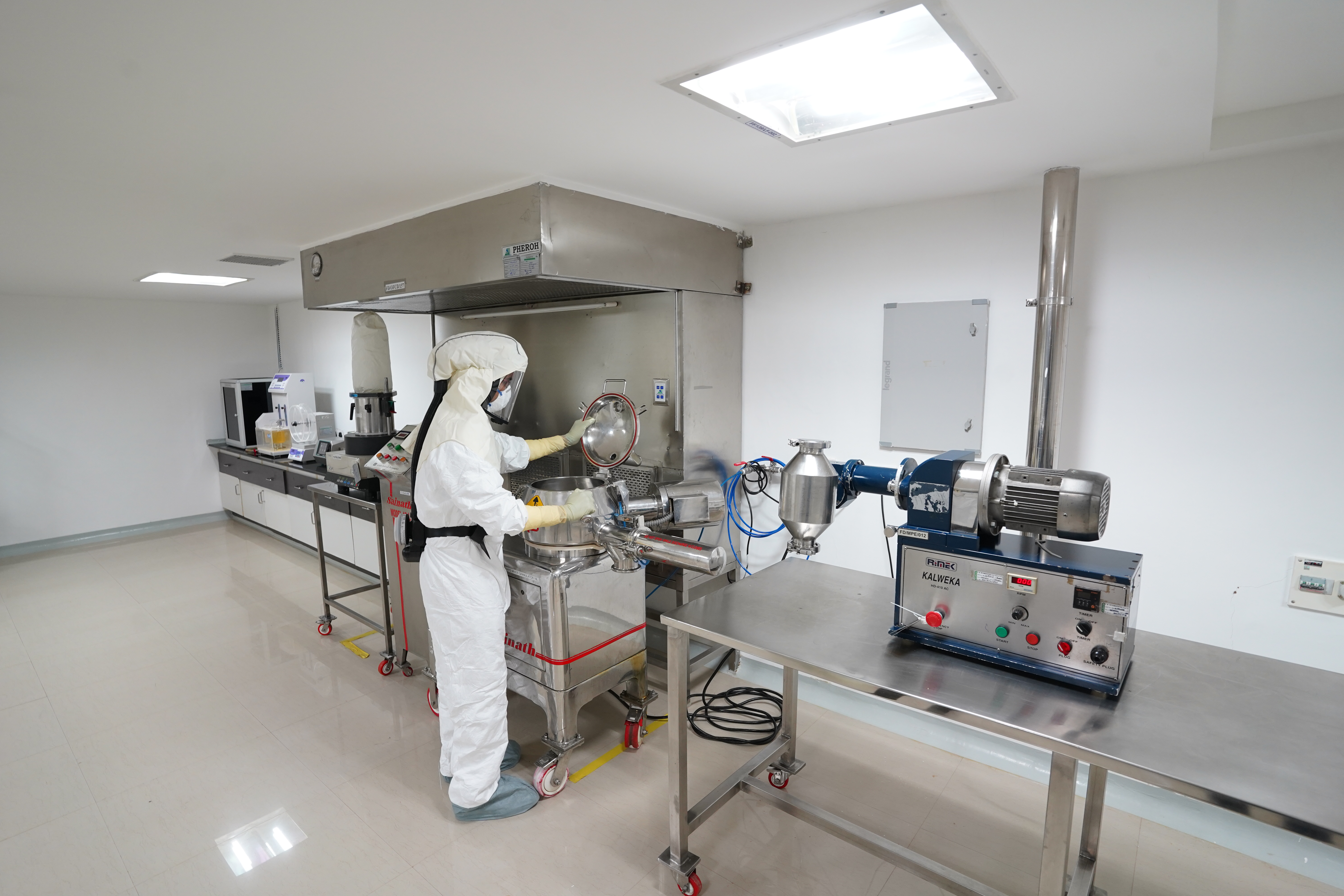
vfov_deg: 70.4
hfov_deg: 93.3
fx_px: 635
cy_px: 448
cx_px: 672
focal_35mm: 17
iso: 1250
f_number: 5.6
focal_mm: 17
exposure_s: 1/60
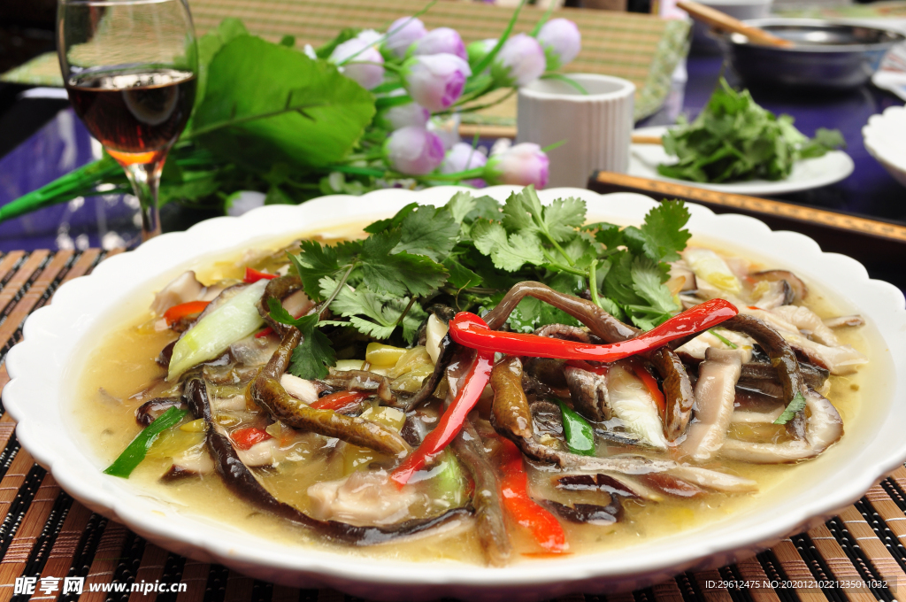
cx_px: 453
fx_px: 1056
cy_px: 301
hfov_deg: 46.5
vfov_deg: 31.8
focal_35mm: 42
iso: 200
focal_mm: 28
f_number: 10
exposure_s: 1/50
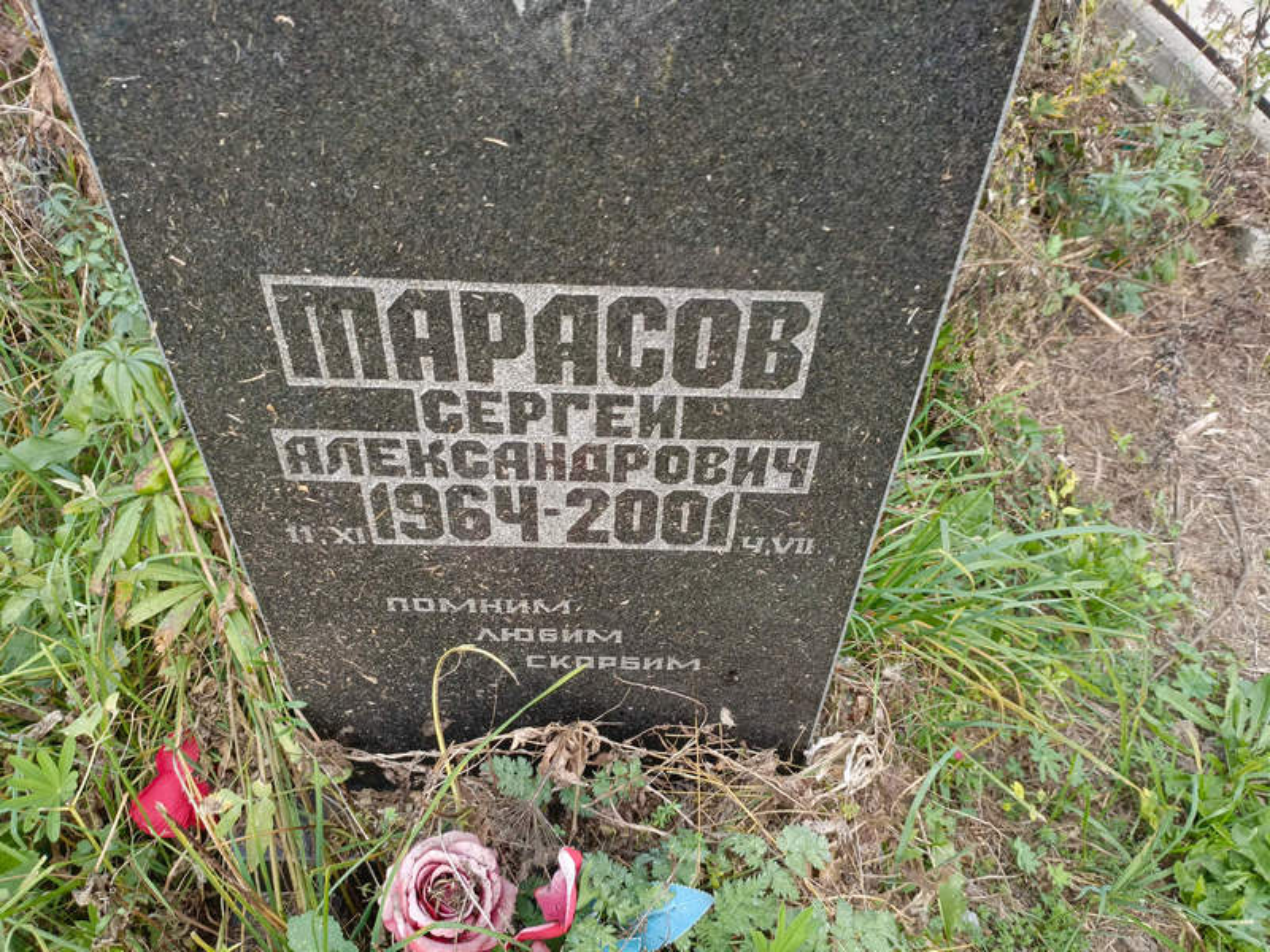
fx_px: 917
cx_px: 635
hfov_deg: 69.4
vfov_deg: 54.9
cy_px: 476
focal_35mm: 25
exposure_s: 1/100
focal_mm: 4.76
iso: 266
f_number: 1.69
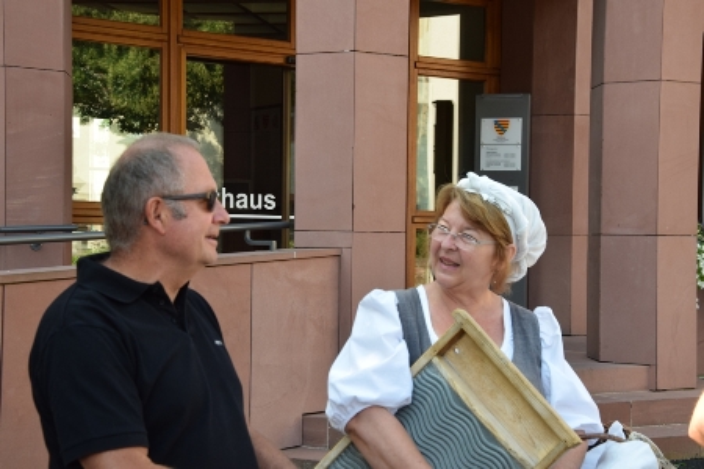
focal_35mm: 68
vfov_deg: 20.2
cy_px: 234
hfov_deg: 29.9
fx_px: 1320
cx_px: 352
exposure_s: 1/160
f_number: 8
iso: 400
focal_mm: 45
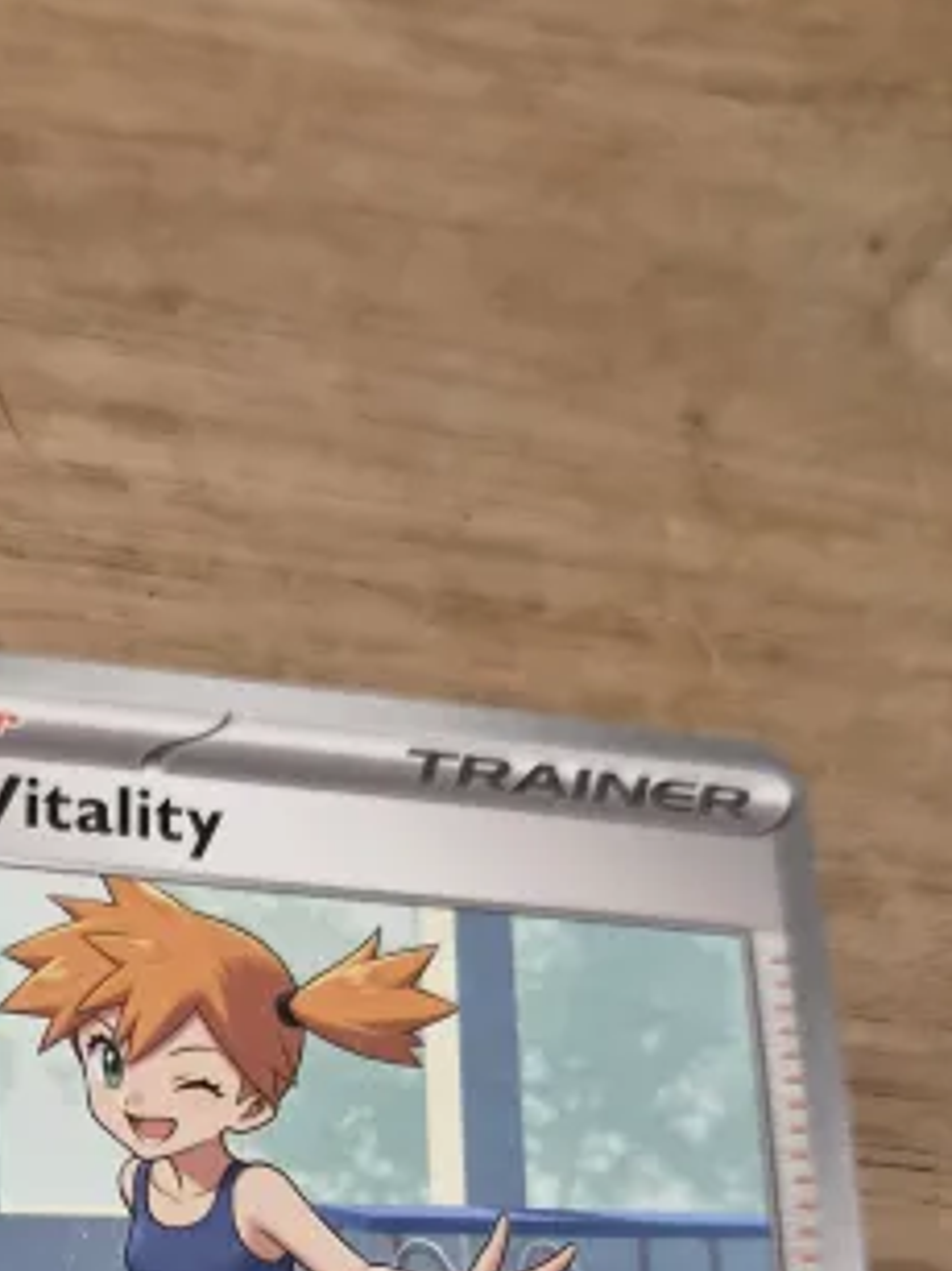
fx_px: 2202
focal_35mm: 60
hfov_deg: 23.9
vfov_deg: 29.5
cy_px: 1337
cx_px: 145
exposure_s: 1/100
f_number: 1.8
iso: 320
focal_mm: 5.4
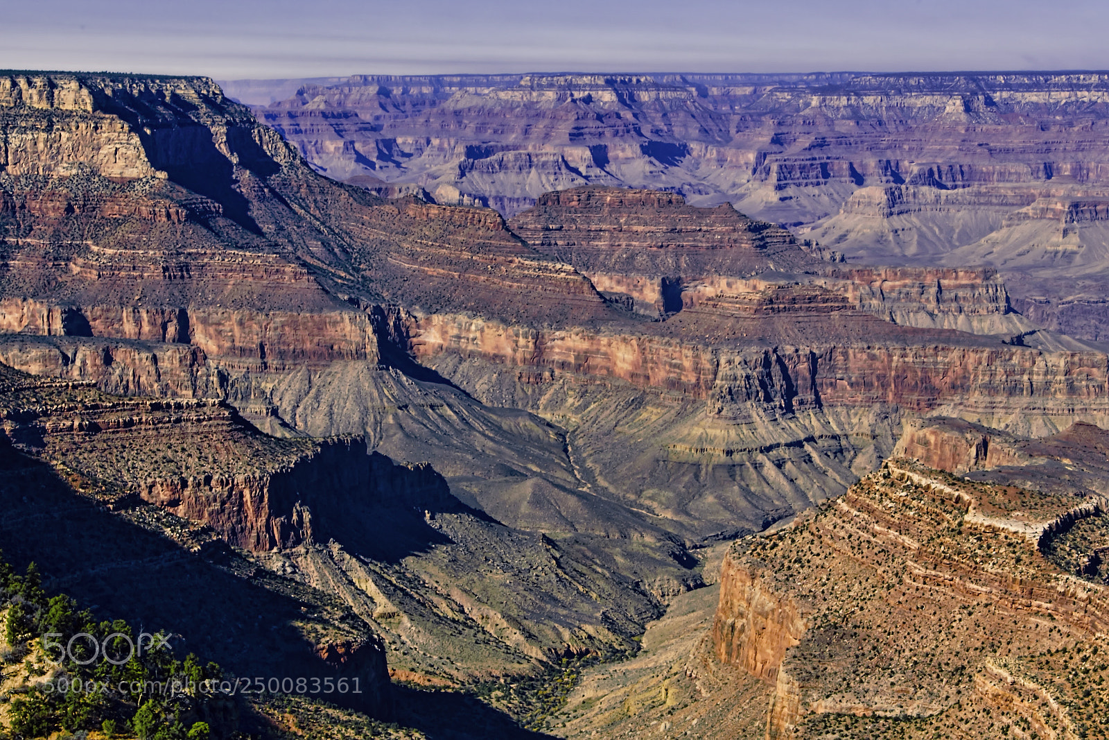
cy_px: 370
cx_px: 554
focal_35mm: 57
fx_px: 1756
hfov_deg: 35.1
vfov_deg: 23.8
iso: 250
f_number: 25
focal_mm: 38
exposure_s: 1/100
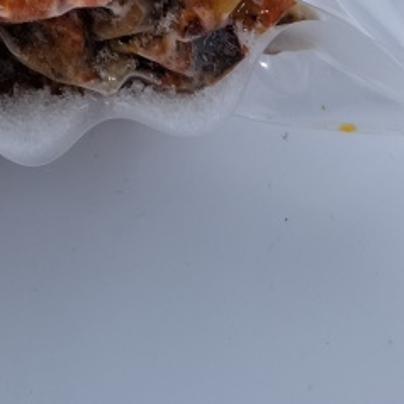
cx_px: -156
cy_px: -320
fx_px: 1413
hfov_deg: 15.3
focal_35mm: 107
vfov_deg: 14.4
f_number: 4
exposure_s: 1/193
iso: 2500
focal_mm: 6.98
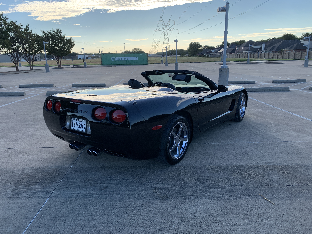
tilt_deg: -14.7
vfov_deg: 53.1
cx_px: 156
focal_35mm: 26
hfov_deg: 67.3
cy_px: 117
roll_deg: +1.5
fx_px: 234
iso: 25
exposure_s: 1/789
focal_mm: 4.25
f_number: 1.8
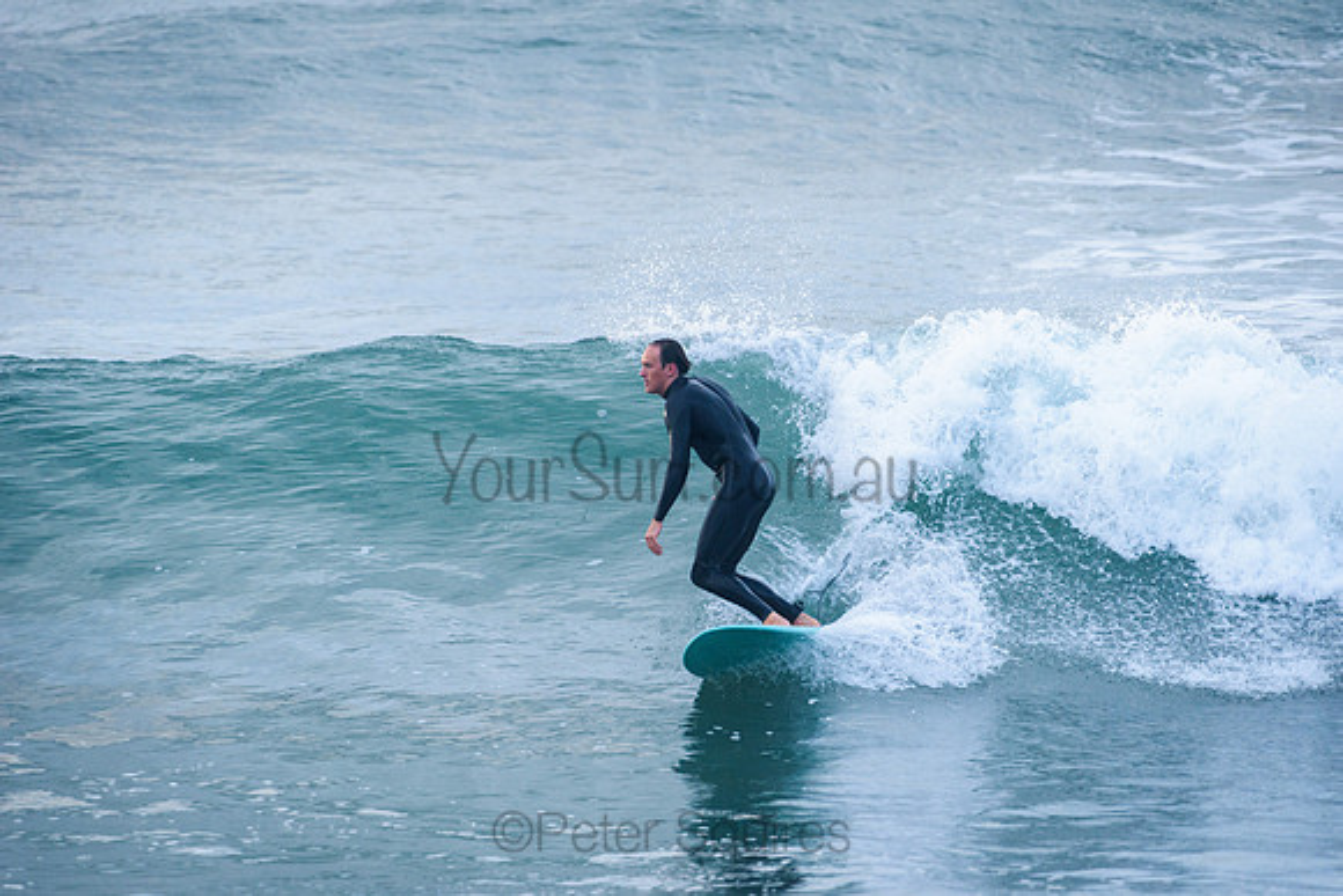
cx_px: 672
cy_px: 448
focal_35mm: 503
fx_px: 18761
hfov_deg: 4.1
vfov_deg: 2.7
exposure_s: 1/1000
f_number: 5.6
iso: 560
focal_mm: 500
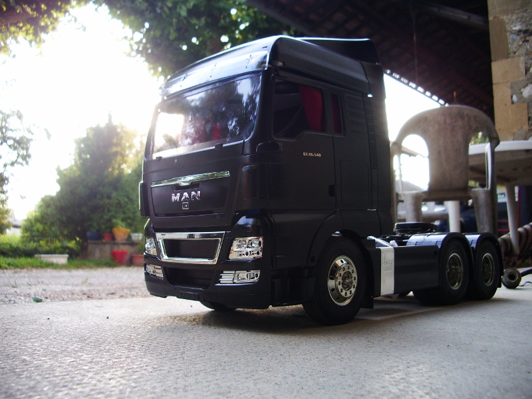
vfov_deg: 40.7
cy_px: 200
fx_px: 538
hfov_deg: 52.6
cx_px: 266
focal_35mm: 35
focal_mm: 5.8
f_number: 2.6
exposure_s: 1/100
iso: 100
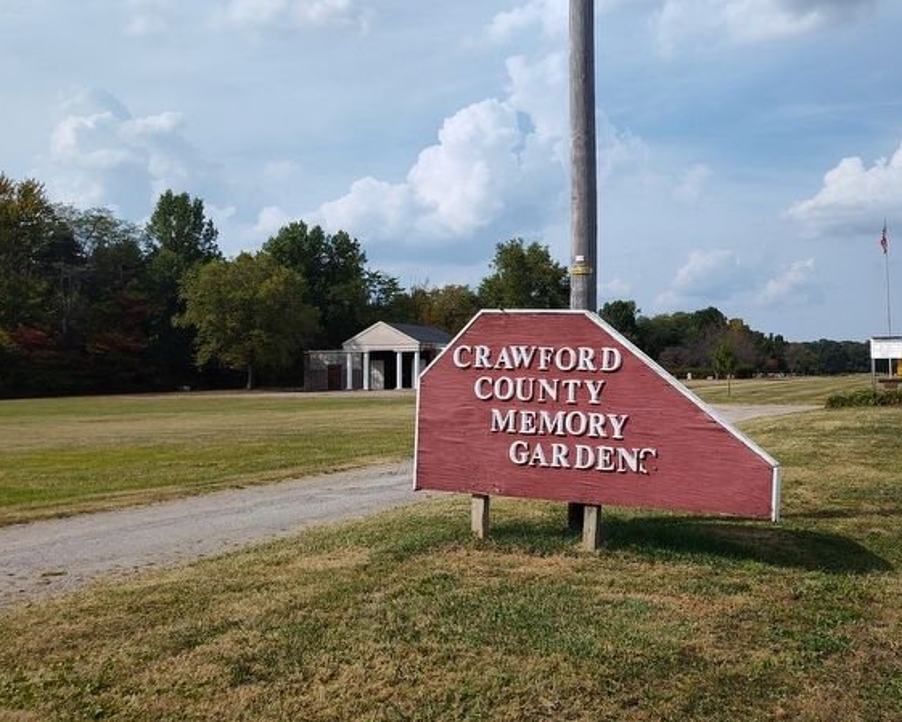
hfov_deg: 54.8
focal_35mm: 32
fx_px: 854
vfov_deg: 45.7
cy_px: 326
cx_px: 585
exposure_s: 1/2056
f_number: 1.8
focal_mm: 5.56
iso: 100
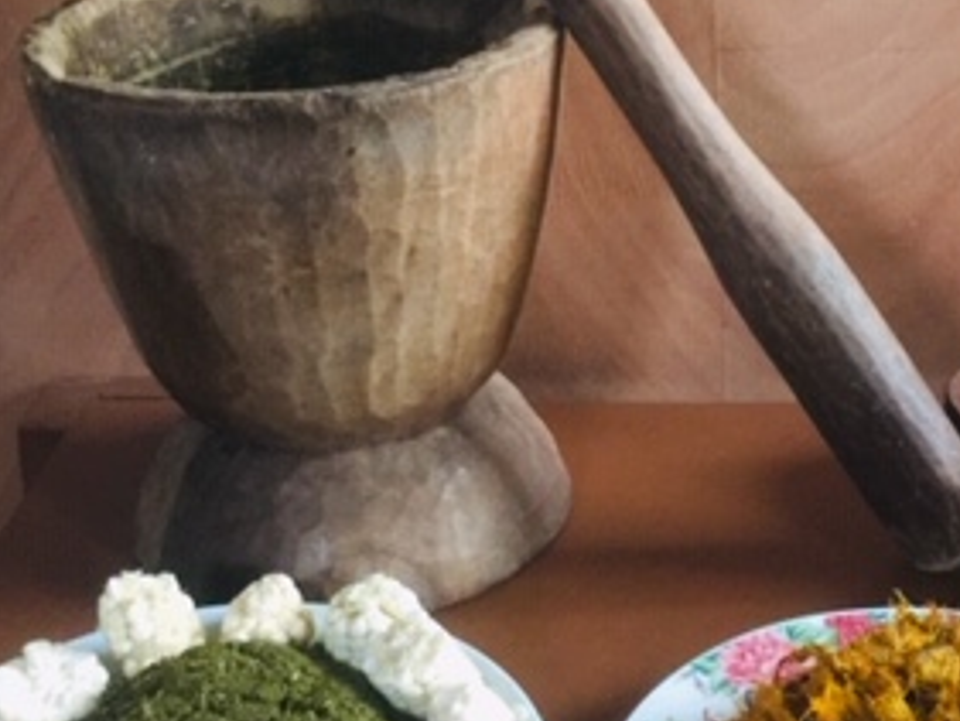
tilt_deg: -22.1
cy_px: 284
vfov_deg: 22.2
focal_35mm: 66
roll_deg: -2.5
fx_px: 1831
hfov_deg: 28.4
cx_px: 847
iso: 125
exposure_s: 1/8
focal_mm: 4.15
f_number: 2.2
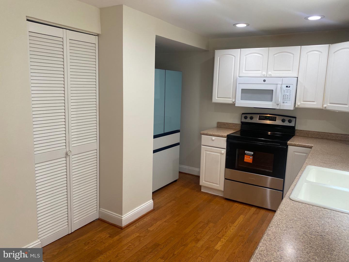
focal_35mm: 26
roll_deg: -1.5
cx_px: 174
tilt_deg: -9.4
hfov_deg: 67.3
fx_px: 262
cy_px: 131
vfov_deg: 53.1
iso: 100
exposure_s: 1/120
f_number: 1.8
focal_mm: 4.25
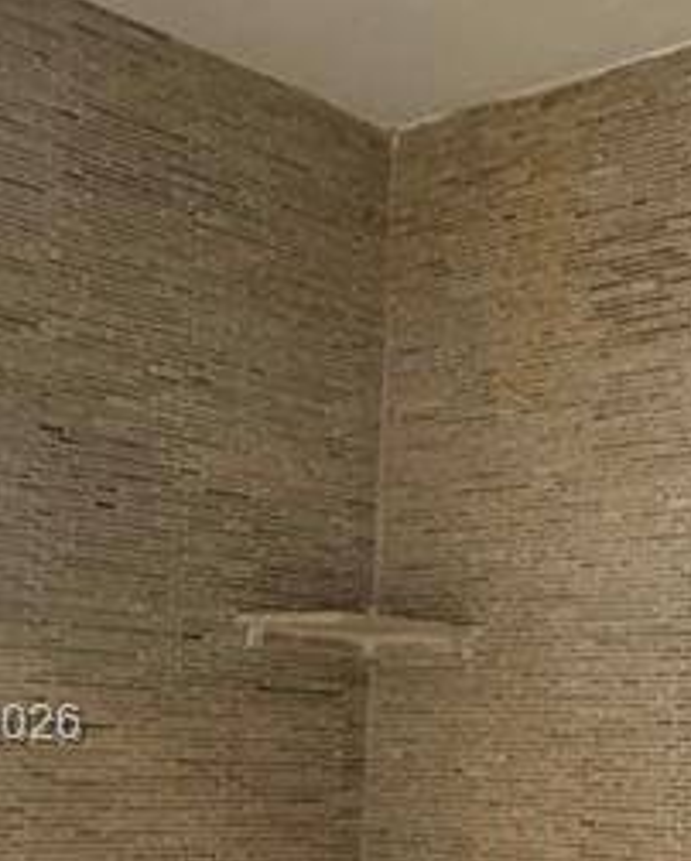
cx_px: 989
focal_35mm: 65
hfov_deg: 20.6
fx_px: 1660
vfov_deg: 28.3
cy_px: 728
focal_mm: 2.22
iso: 500
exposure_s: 1/60
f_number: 2.2
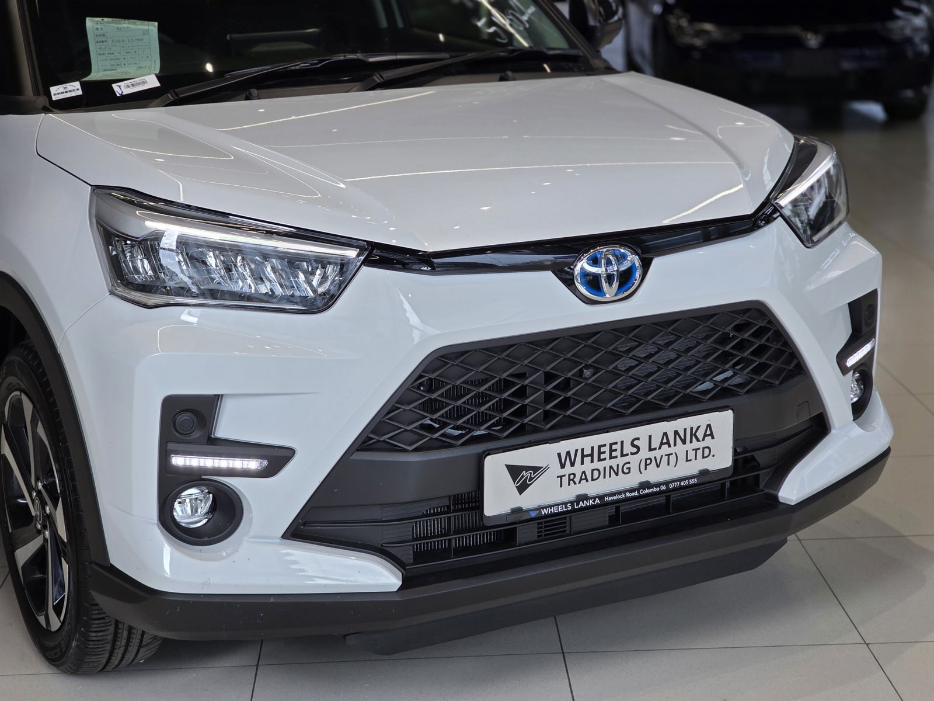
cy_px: 350
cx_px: 467
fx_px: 1862
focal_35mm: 69
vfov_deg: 21.3
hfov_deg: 28.2
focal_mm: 7.9
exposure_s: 1/182
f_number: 2.4
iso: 80
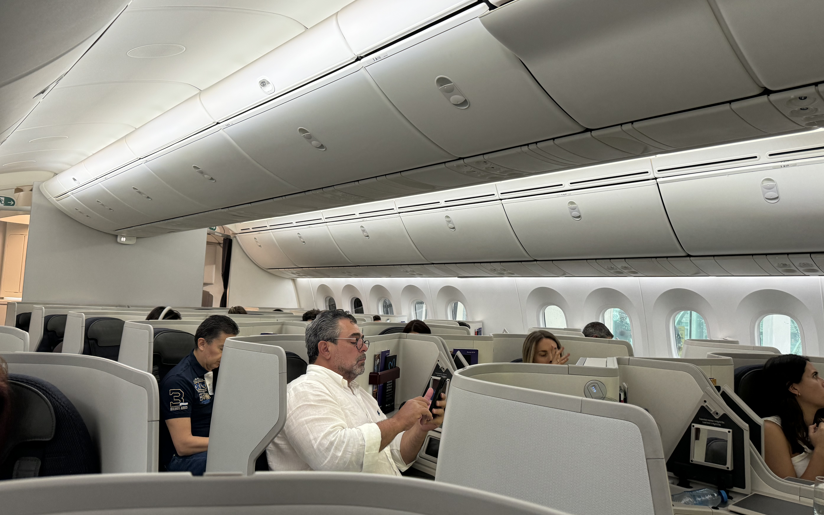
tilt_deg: +5.3
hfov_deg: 70.4
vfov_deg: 47.6
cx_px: 412
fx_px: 584
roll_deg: -1.4
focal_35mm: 26
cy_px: 257
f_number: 1.78
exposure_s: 1/56
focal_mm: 6.76
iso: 200
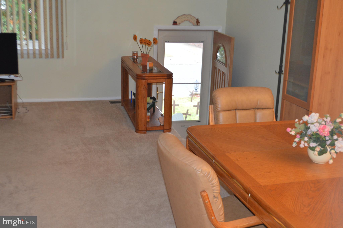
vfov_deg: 29.8
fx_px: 428
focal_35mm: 45
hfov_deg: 43.6
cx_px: 172
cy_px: 114
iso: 720
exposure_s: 1/60
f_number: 4.5
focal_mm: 30
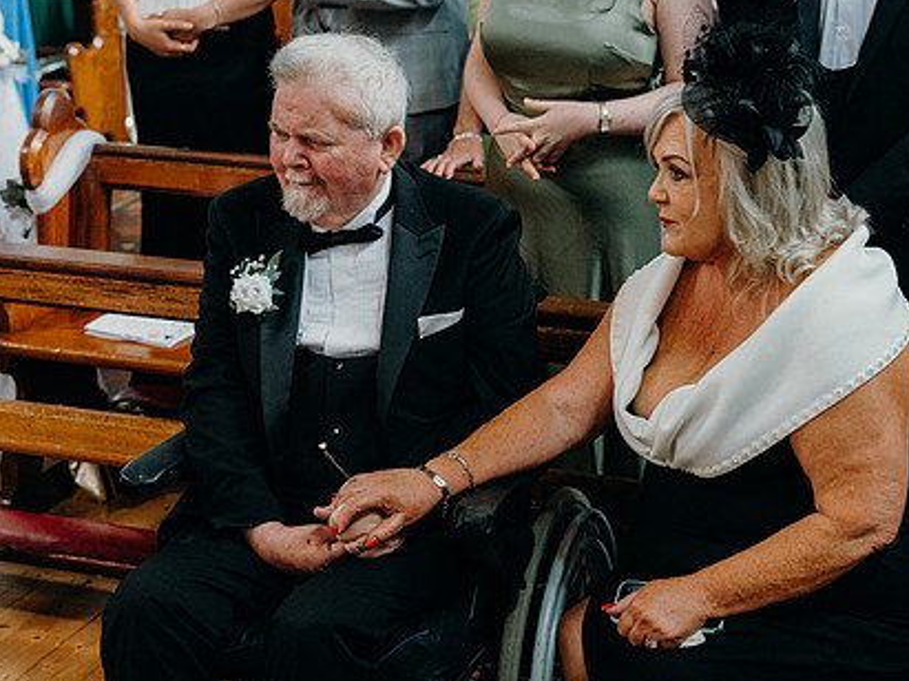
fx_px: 1995
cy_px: 328
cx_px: 535
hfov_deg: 25.6
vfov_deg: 19.4
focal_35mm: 76
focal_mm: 56
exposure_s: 1/160
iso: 5000
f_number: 3.5
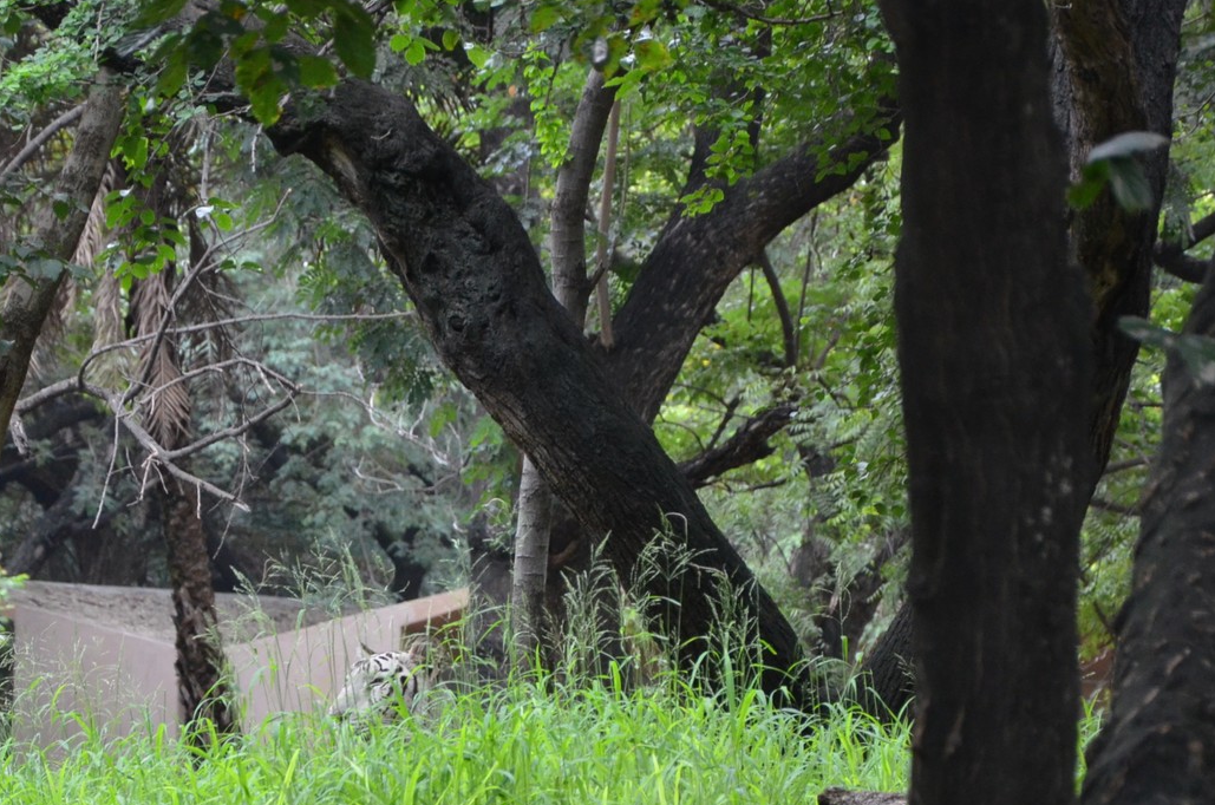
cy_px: 685
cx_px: 409
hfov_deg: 7.0
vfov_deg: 4.7
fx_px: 9902
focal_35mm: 294
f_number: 5.6
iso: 1250
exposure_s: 1/500
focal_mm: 105
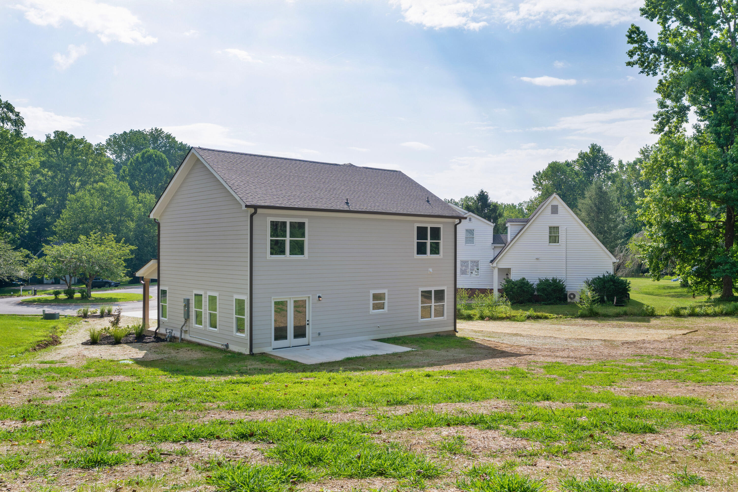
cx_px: 369
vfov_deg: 43.6
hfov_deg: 61.9
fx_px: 615
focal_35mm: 30
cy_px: 246
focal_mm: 30
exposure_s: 1/640
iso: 320
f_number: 7.1
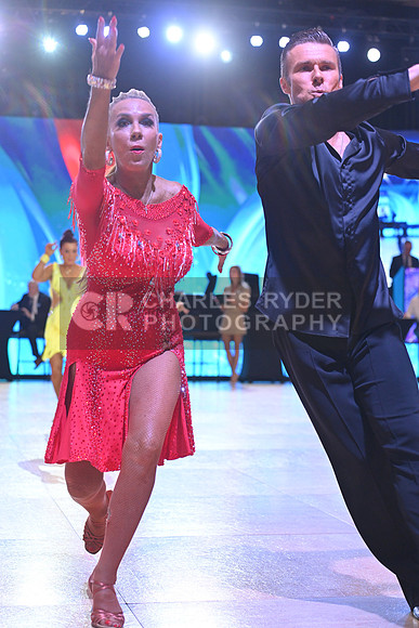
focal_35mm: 70
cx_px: 210
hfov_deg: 19.5
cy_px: 314
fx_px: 1221
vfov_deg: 28.8
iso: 2000
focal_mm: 70
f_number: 4
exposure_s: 1/250
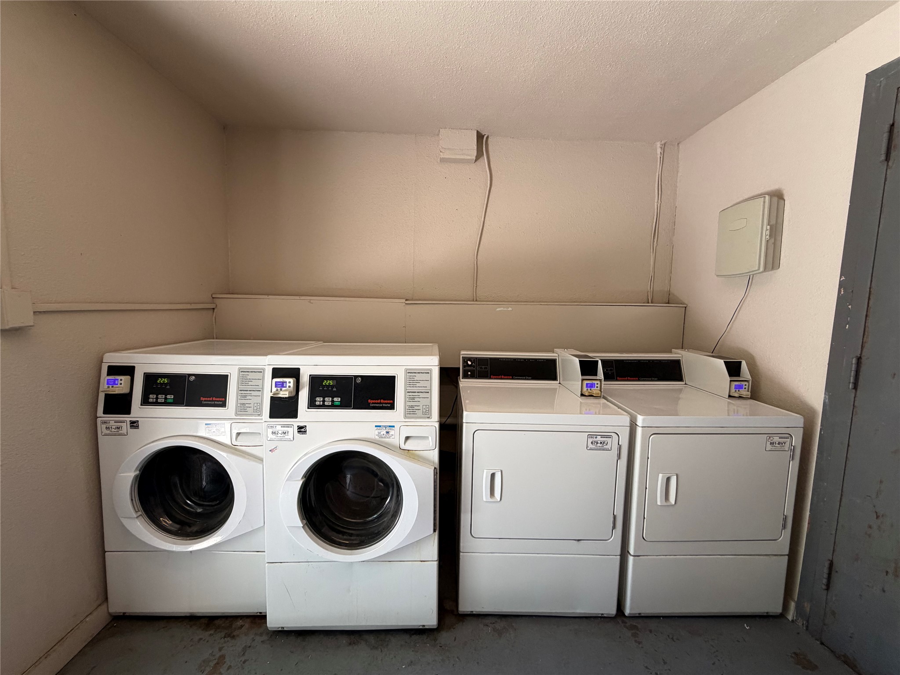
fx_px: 364
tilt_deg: -6.2
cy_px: 338
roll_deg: -0.3
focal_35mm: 14
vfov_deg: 85.7
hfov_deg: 102.1
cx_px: 450
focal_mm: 2.22
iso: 160
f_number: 2.2
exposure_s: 1/60
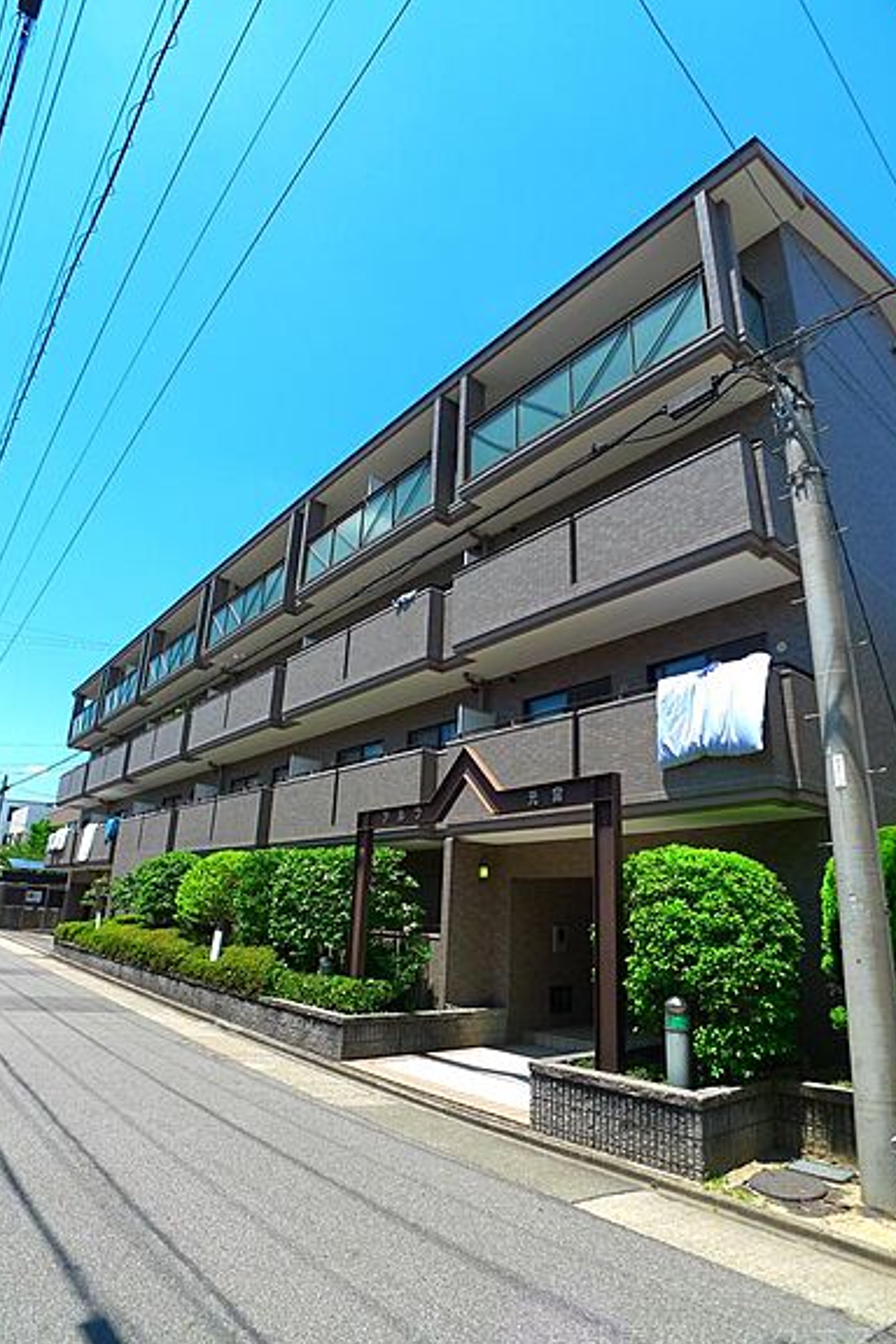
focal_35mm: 25
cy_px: 663
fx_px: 933
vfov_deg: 71.5
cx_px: 460
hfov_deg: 51.3
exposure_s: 1/500
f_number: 3.2
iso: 80
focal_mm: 5.1
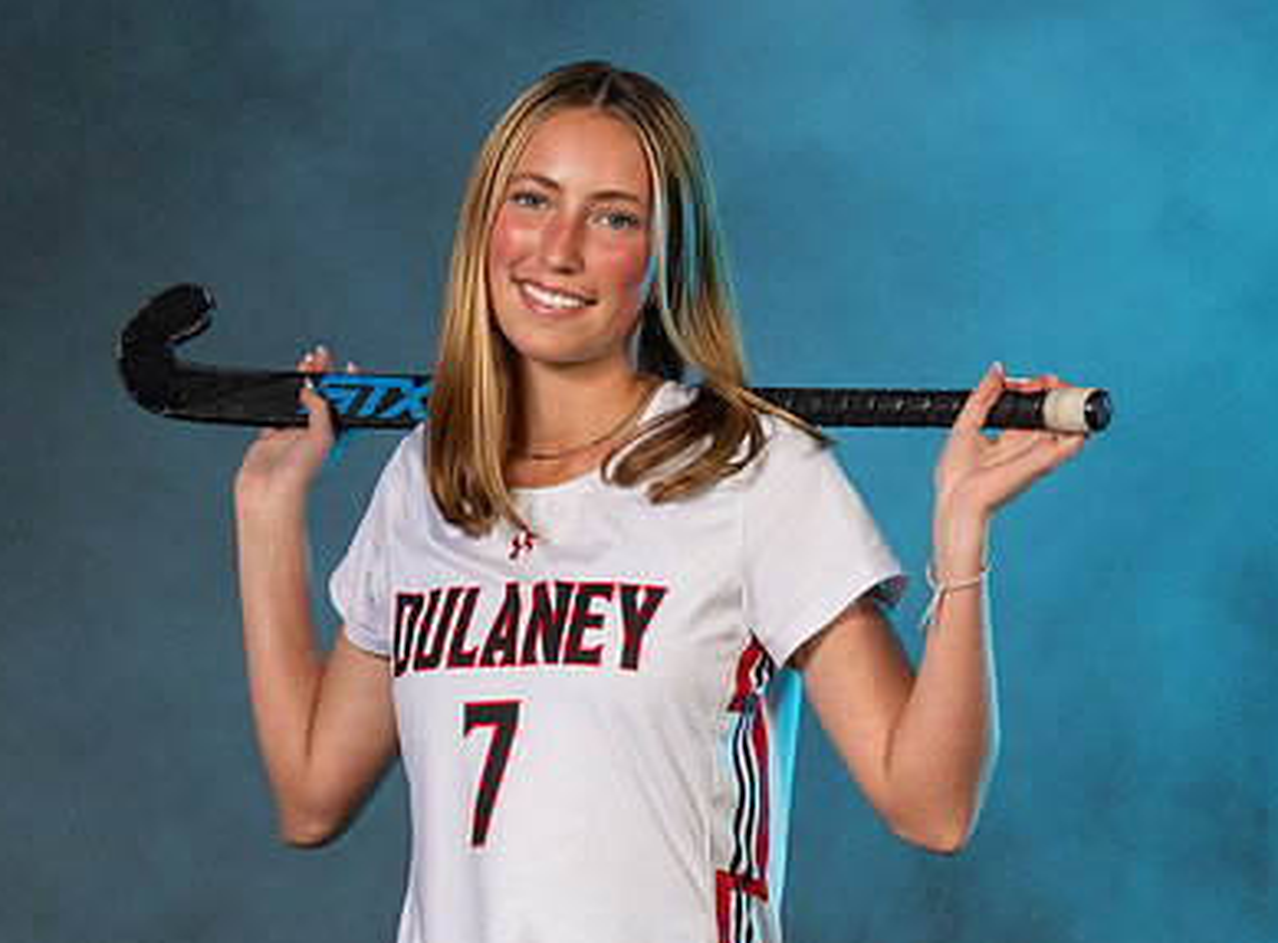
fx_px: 8405
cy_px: 691
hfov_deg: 8.7
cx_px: 657
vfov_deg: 6.4
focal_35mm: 229
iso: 80
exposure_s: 1/200
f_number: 5.6
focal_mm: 97
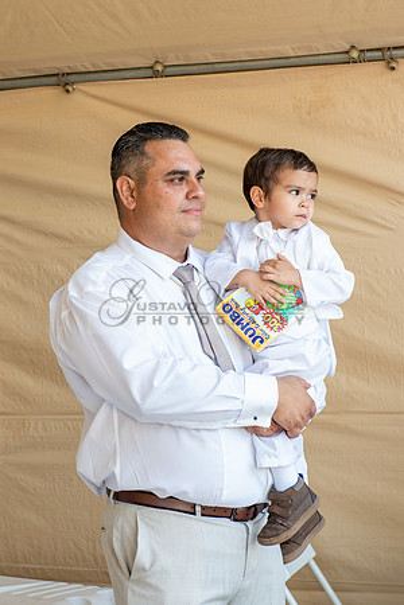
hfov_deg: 11.8
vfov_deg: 17.7
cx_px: 109
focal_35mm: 116
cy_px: 271
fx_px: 1948
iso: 640
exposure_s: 1/250
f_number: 5
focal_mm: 70
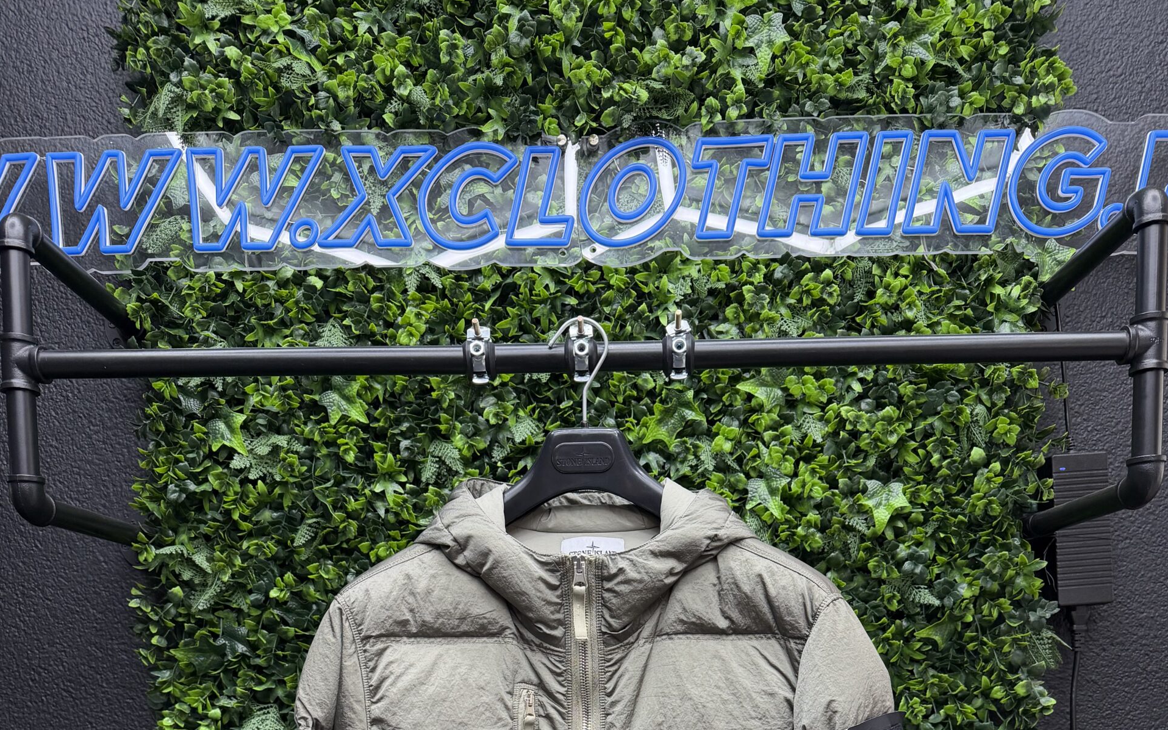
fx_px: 1082
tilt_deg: -4.3
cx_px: 584
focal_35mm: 34
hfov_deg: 56.7
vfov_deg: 33.2
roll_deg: +0.3
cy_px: 779
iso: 100
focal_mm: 6.76
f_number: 1.78
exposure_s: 1/121
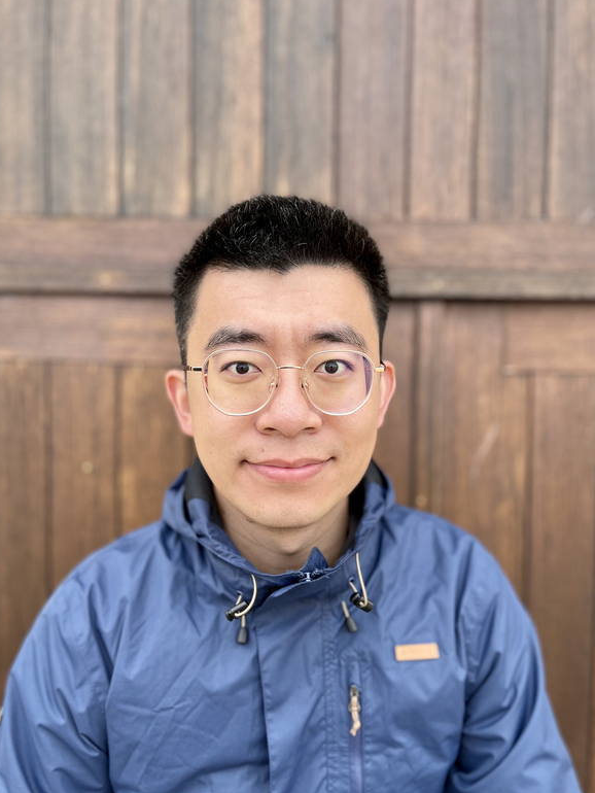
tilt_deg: -3.1
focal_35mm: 27
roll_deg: -1.7
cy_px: 408
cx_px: 303
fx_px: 618
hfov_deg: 51.4
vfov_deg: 65.3
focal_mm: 5.1
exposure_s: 1/418
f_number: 1.6
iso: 50
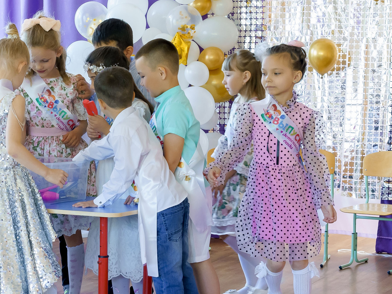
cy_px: 192
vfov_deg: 13.6
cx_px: 77
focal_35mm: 109
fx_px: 1234
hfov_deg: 17.9
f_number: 5.6
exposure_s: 1/125
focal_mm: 50
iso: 3200
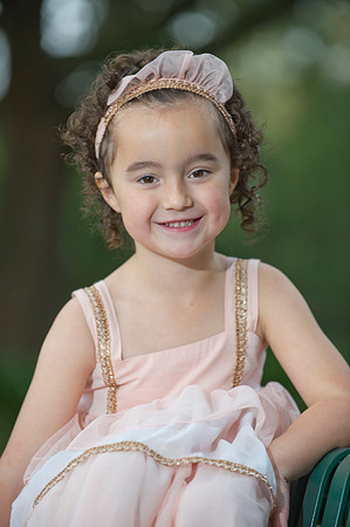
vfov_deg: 12.9
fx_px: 2339
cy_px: 264
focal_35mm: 160
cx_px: 175
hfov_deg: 8.6
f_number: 3.2
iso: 400
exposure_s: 1/250
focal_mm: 160
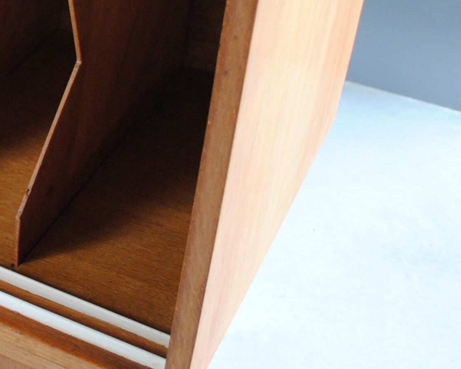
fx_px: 1091
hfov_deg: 21.9
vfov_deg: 18.9
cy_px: 46
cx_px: -103
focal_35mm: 80
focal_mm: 22
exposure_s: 1/30
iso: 720
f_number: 3.8
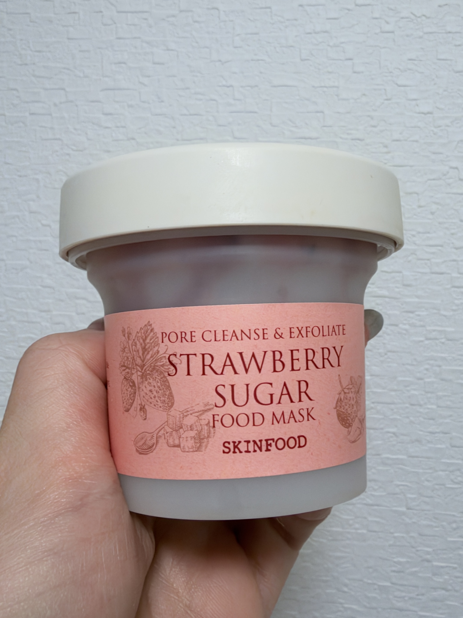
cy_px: 309
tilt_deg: -2.1
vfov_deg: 69.4
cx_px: 232
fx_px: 446
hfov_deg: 54.9
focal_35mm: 25
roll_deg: -1.6
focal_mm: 2.22
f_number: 2.2
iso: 64
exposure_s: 1/100
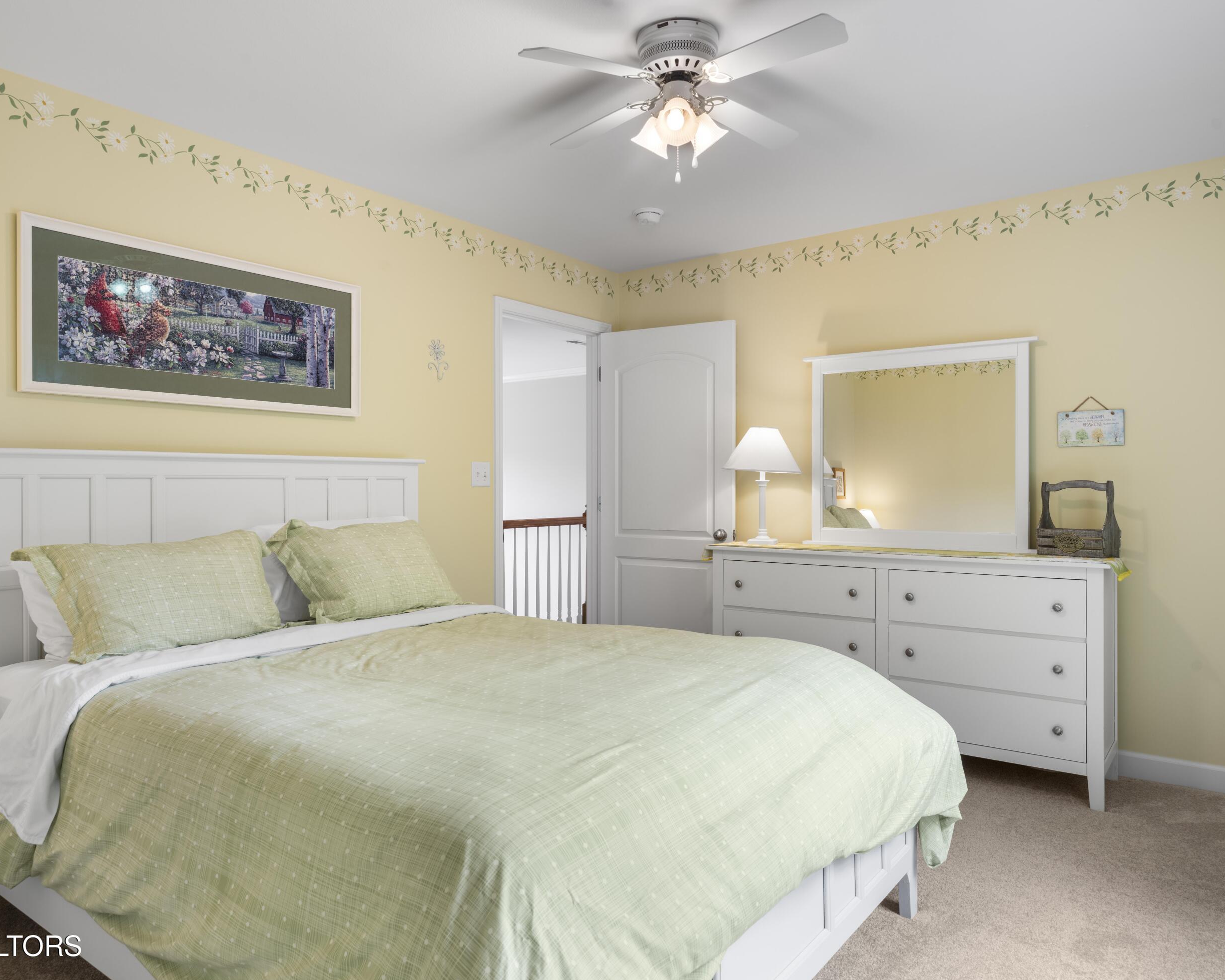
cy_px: 492
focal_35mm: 23
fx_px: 834
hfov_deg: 72.6
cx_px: 621
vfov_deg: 60.9
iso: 100
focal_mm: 20
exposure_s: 1/3
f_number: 9
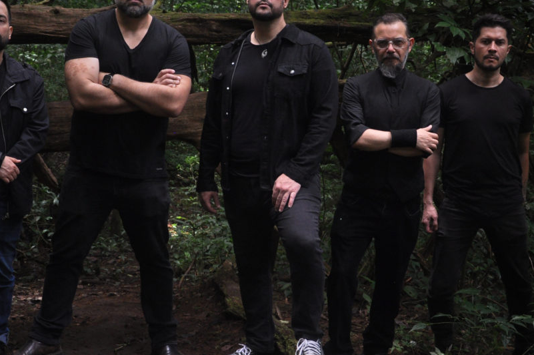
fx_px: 1022
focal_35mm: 69
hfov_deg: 29.2
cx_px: 225
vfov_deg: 19.6
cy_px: 112
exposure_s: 1/160
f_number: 3.8
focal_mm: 24
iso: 400
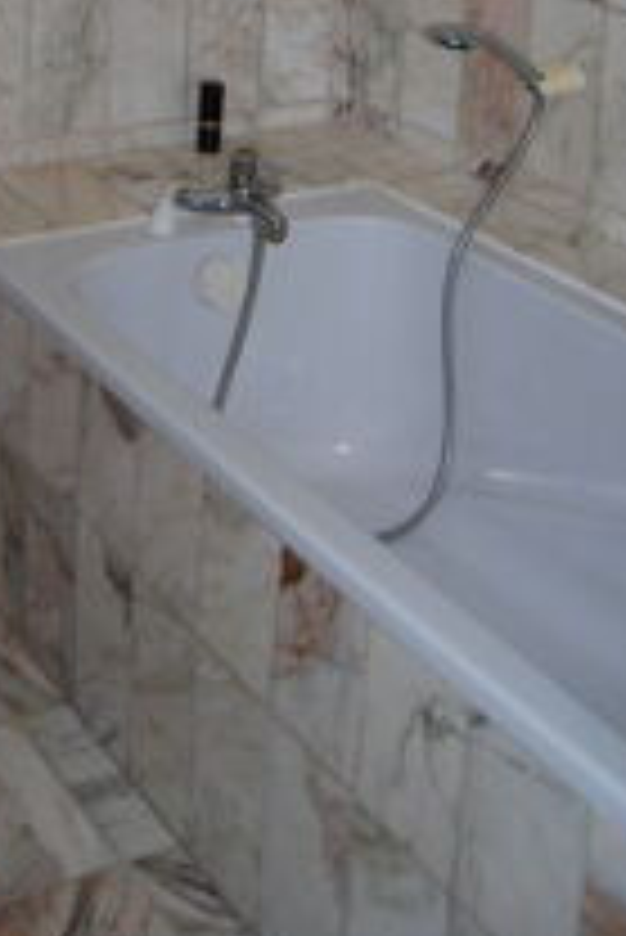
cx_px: -63
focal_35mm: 62
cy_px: -117
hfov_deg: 20.9
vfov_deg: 29.0
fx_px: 1614
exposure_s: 1/60
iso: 200
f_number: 3.5
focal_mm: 18
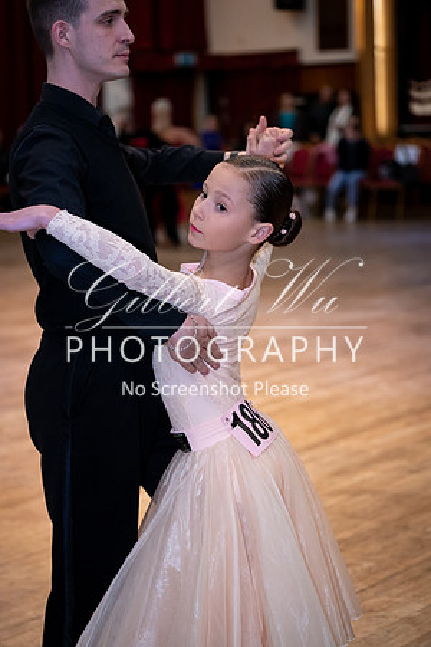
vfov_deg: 28.8
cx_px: 216
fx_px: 1257
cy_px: 324
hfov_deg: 19.5
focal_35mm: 70
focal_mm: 70
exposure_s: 1/400
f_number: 2.8
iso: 4000
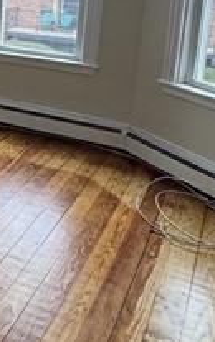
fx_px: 514
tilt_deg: -11.1
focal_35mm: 55
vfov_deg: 35.1
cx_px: -96
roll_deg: -0.4
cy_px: 46
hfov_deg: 20.6
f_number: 2.2
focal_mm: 2.22
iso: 200
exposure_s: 1/120
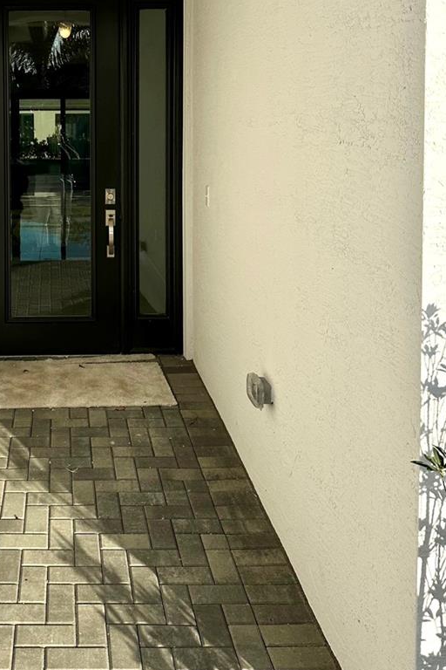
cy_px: 160
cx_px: 66
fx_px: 725
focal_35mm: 39
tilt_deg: -2.2
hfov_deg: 32.9
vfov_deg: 47.5
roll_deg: +0.5
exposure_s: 1/4762
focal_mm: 6.86
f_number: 1.78
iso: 80
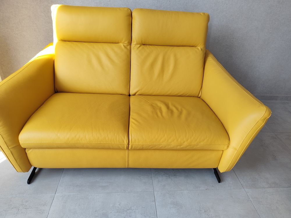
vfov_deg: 58.9
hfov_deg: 73.9
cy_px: 109
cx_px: 146
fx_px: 193
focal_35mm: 23
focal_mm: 6.14
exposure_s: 1/100
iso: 160
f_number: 1.65
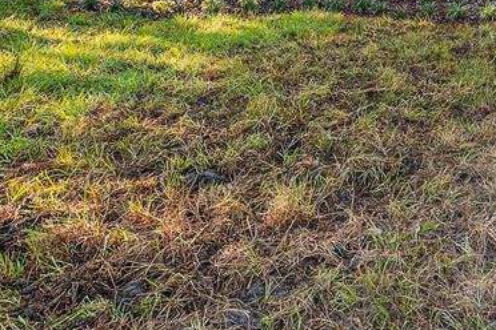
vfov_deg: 26.8
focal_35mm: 44
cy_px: -74
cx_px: 489
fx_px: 606
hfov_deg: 39.6
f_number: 9
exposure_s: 1/10
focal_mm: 16
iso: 100
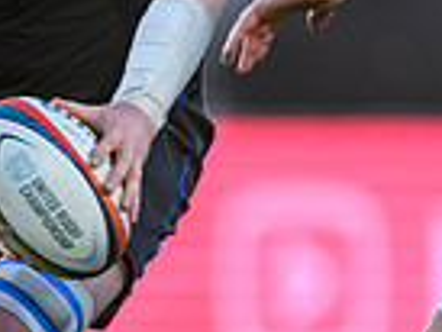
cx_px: -27
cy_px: 314
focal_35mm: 3111
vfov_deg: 0.5
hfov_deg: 0.6
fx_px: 39758
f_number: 4
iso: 2000
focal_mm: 560
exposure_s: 1/1600
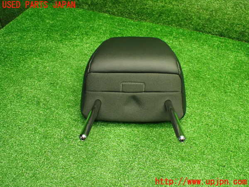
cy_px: 94
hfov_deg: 60.0
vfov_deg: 46.8
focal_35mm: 30
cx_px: 124
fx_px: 216
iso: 800
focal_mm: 5.4
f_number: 2.3
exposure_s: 1/100
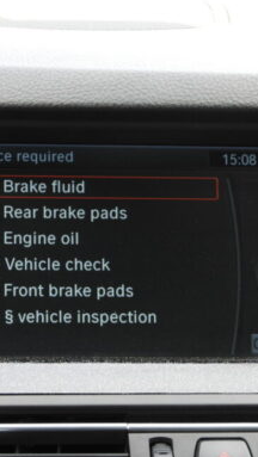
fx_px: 2088
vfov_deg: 12.5
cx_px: 176
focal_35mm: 172
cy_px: 265
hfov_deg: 7.1
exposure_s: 1/60
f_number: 3.5
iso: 110
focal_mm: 15.3
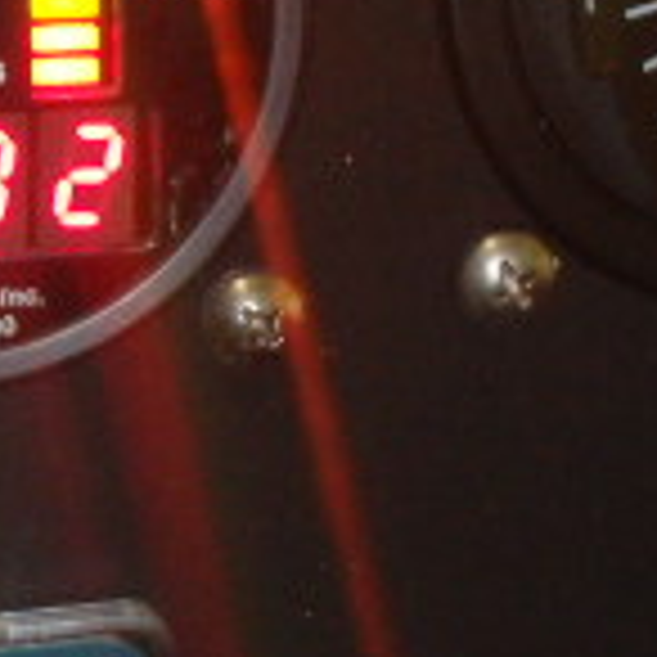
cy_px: 148
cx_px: -184
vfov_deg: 9.8
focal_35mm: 178
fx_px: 3822
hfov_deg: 9.7
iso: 500
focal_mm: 8.3
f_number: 4.9
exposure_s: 1/20
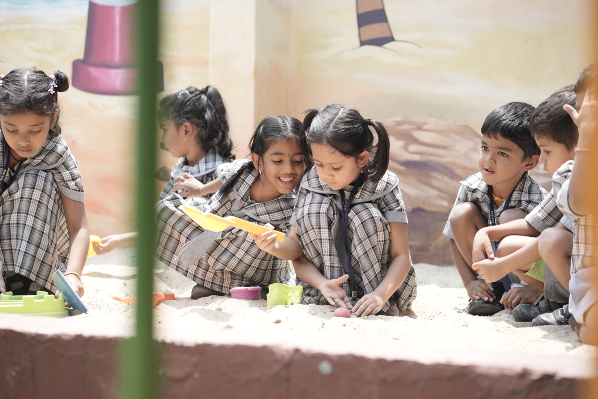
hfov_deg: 23.9
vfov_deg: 16.1
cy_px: 200
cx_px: 299
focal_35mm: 85
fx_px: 1412
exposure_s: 1/640
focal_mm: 85
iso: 200
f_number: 3.5
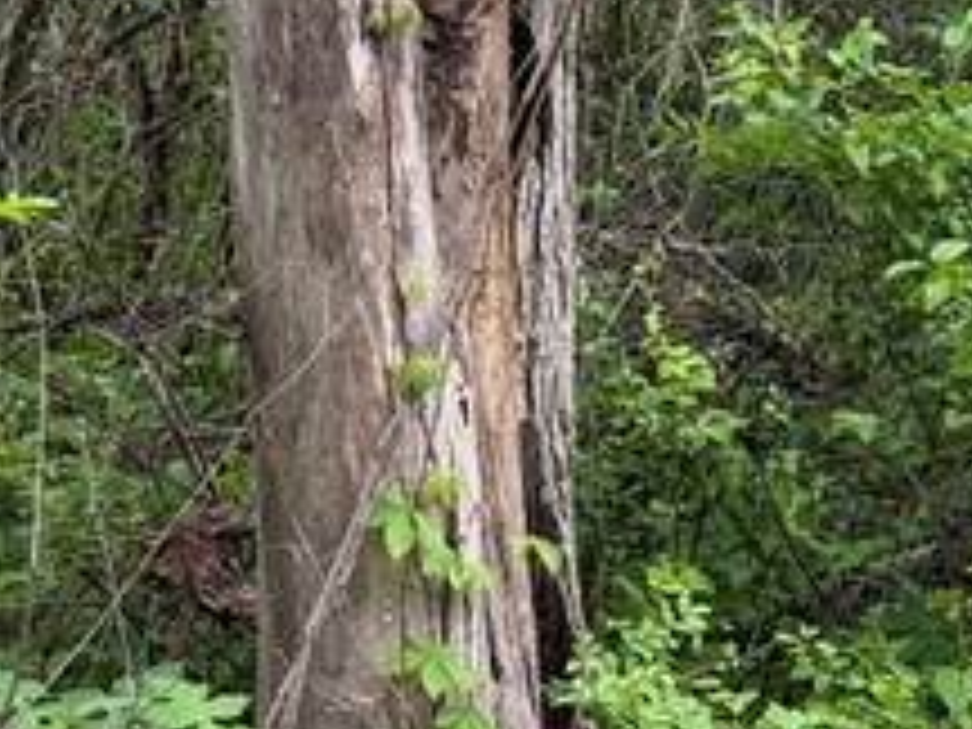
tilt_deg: -0.4
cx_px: 788
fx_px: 3987
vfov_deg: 10.2
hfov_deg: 13.8
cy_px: -202
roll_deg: -0.1
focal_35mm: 142
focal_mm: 6.76
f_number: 1.78
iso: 100
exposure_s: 1/715
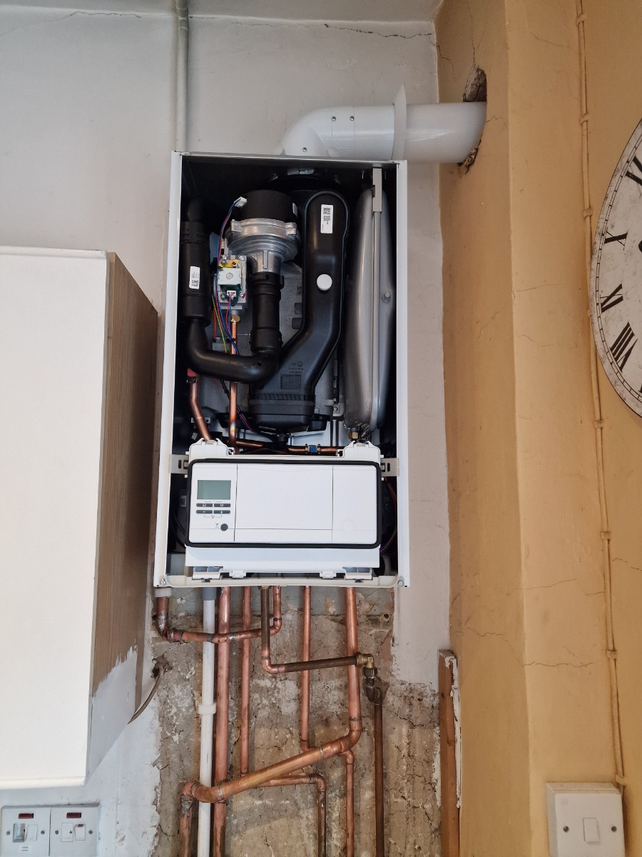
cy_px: 428
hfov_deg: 58.9
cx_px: 321
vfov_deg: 73.9
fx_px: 569
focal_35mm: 23
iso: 1000
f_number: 1.8
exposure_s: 1/100
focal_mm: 6.4
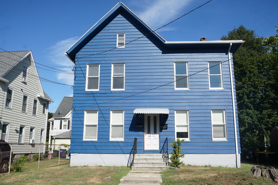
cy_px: 92
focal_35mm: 32
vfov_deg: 41.1
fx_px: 247
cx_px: 139
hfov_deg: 58.7
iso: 250
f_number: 6.3
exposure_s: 1/1000
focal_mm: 32
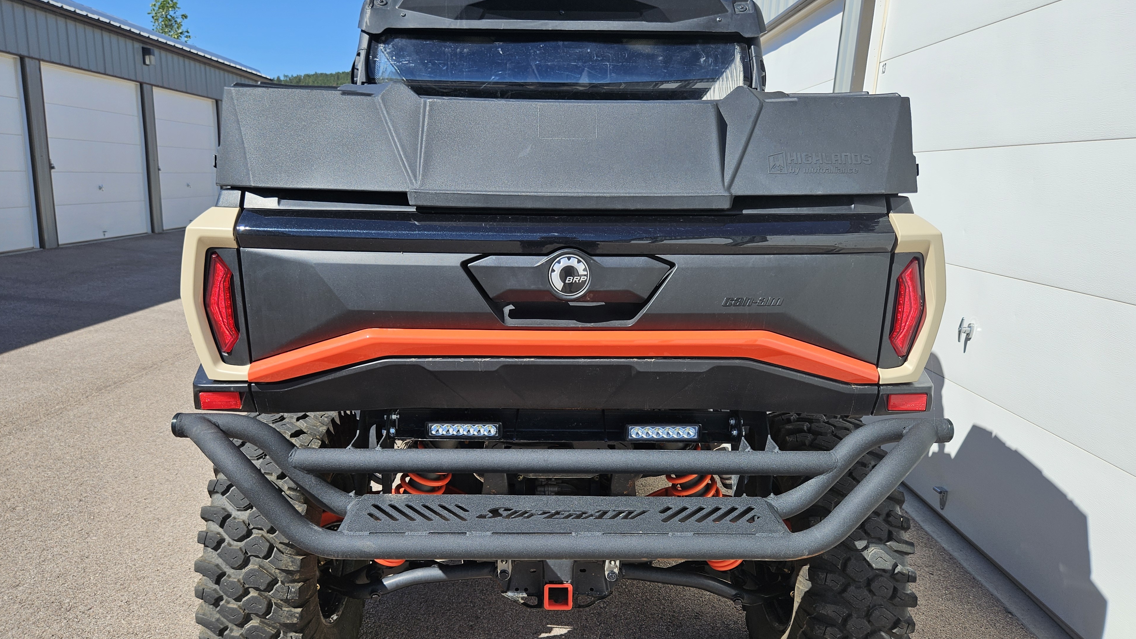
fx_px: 783
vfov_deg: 44.3
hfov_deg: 71.9
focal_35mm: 26
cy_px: 361
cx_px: 568
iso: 25
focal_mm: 5.4
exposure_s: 1/1709
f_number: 1.8
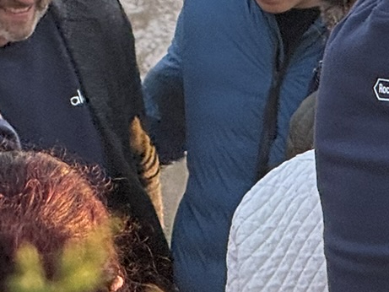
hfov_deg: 3.7
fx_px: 5991
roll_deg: +0.9
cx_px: 628
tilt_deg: -1.8
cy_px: -284
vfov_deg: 2.8
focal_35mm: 533
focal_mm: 15.66
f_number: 2.8
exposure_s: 1/101
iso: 50
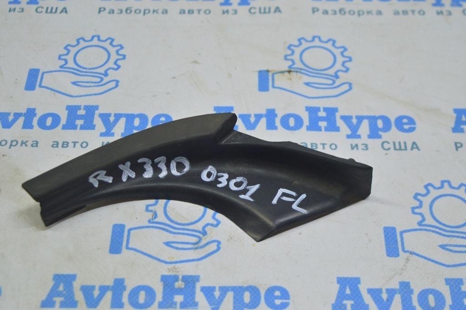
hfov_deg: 31.9
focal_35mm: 63
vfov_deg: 21.5
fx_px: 815
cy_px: 155
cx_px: 233
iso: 400
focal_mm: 42
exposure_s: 1/40
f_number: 5
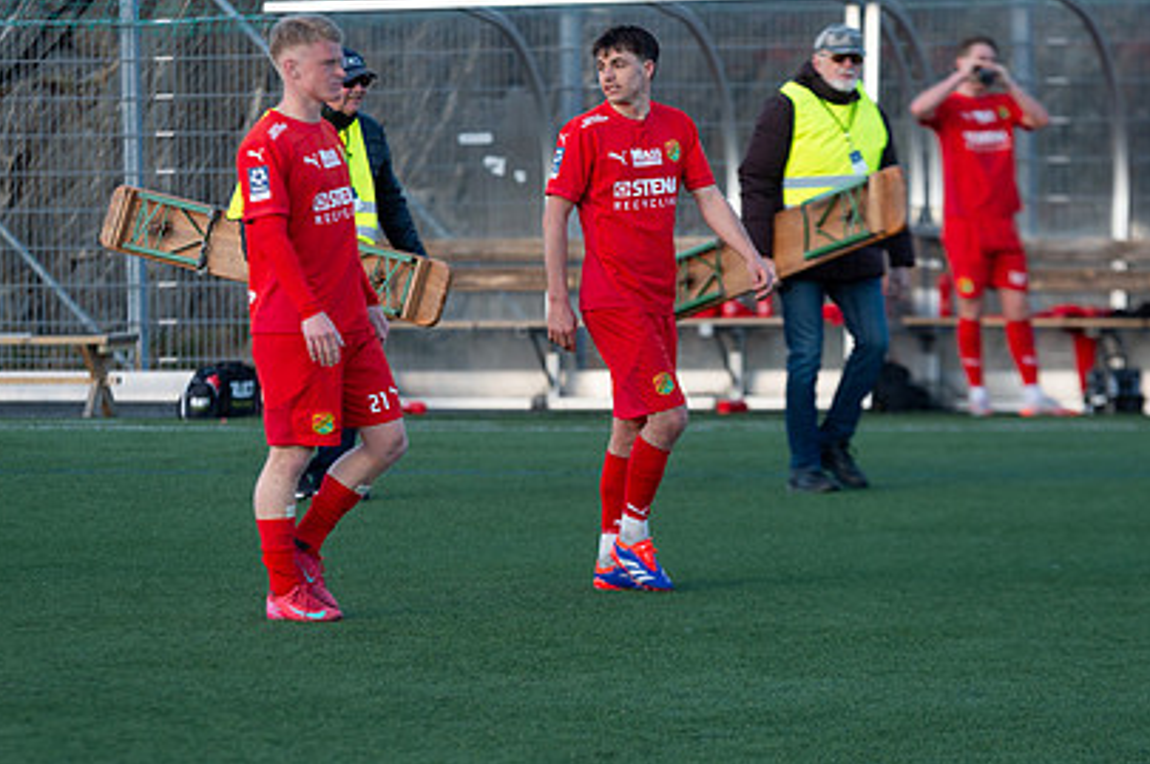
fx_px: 8455
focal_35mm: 265
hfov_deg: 7.8
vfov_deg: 5.2
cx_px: 508
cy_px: 366
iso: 450
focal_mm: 185
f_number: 4
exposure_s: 1/800
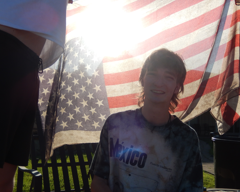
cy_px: 97
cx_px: 124
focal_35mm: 38
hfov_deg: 47.9
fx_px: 270
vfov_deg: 39.2
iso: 125
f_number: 8
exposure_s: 1/400
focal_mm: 6.5
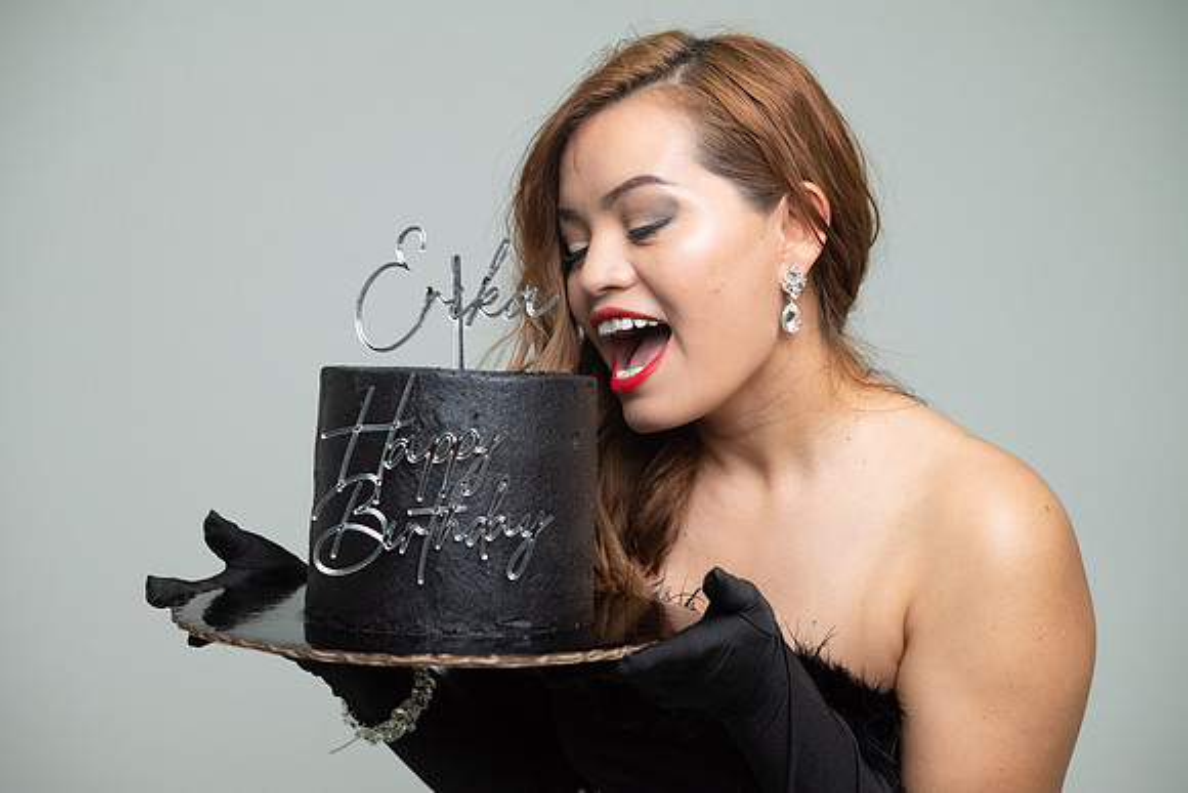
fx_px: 1980
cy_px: 396
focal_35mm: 60
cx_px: 594
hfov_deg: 33.4
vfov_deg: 22.6
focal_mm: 60
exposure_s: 1/320
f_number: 5.6
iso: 3200
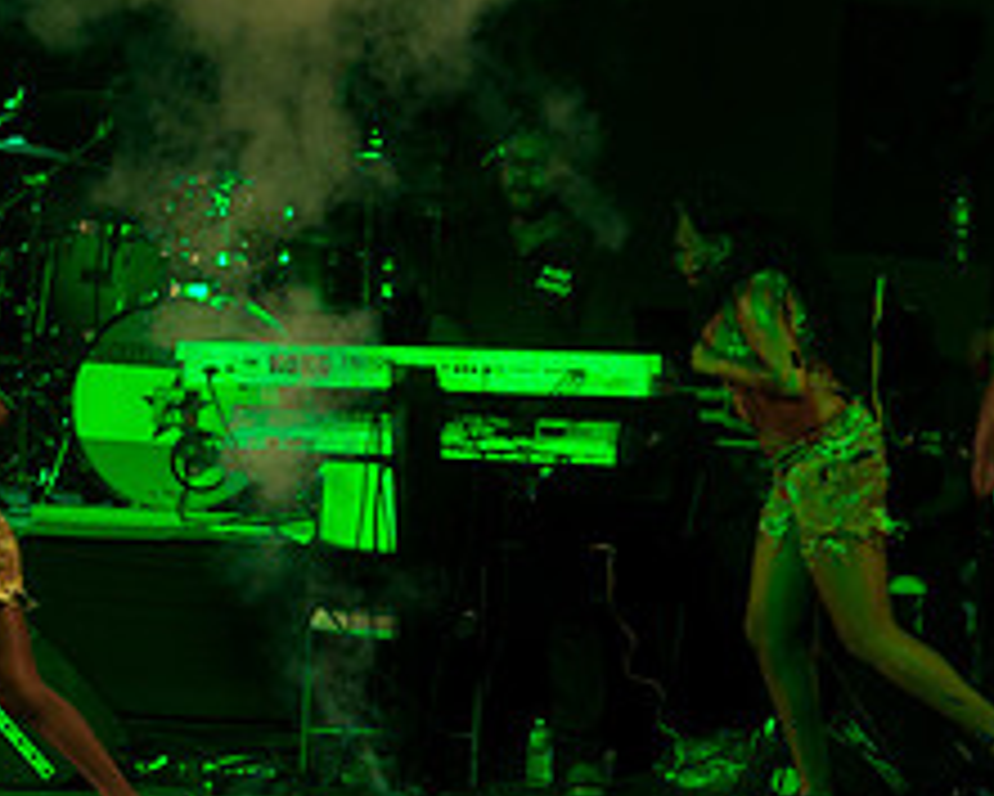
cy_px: 247
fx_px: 22427
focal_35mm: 762
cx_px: -202
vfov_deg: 2.0
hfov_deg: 2.5
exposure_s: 1/200
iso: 3200
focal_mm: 310
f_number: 5.6
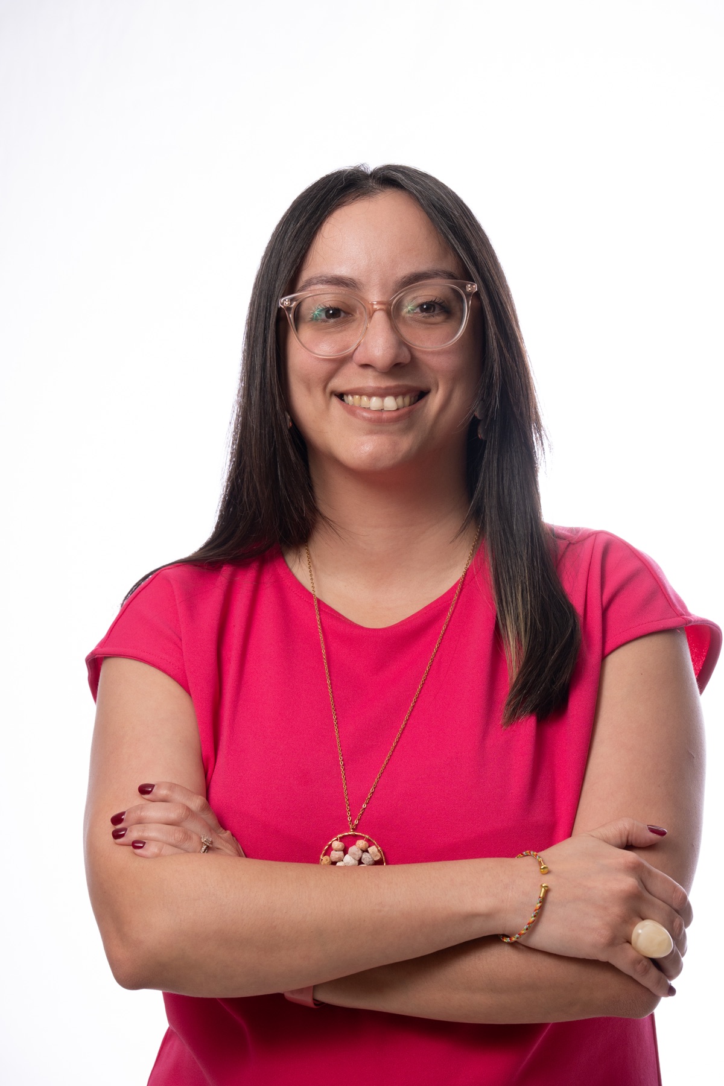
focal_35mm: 81
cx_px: 362
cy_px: 543
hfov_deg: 16.9
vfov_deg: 25.1
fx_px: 2443
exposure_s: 1/160
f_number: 5
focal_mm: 54
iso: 250
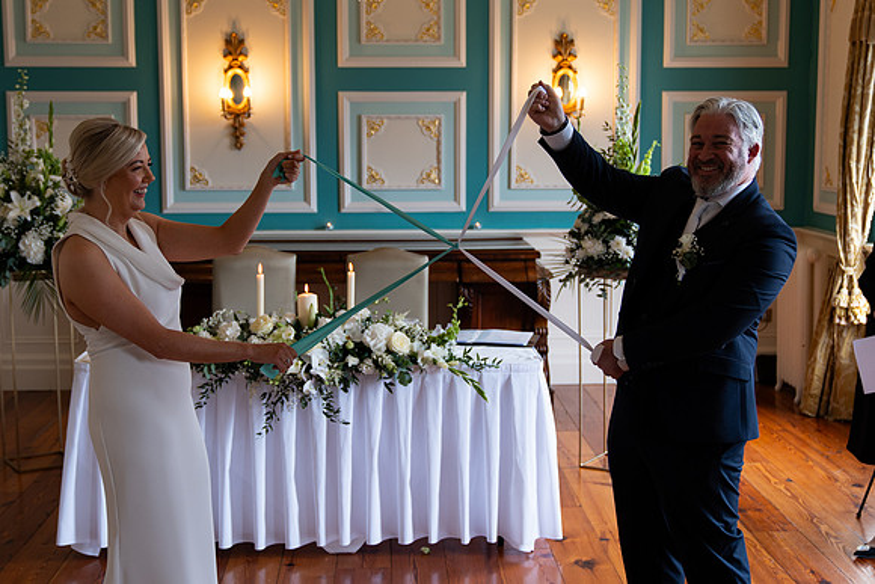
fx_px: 1264
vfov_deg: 26.0
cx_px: 438
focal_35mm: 52
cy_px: 292
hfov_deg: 38.2
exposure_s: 1/160
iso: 320
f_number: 2.8
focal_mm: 35
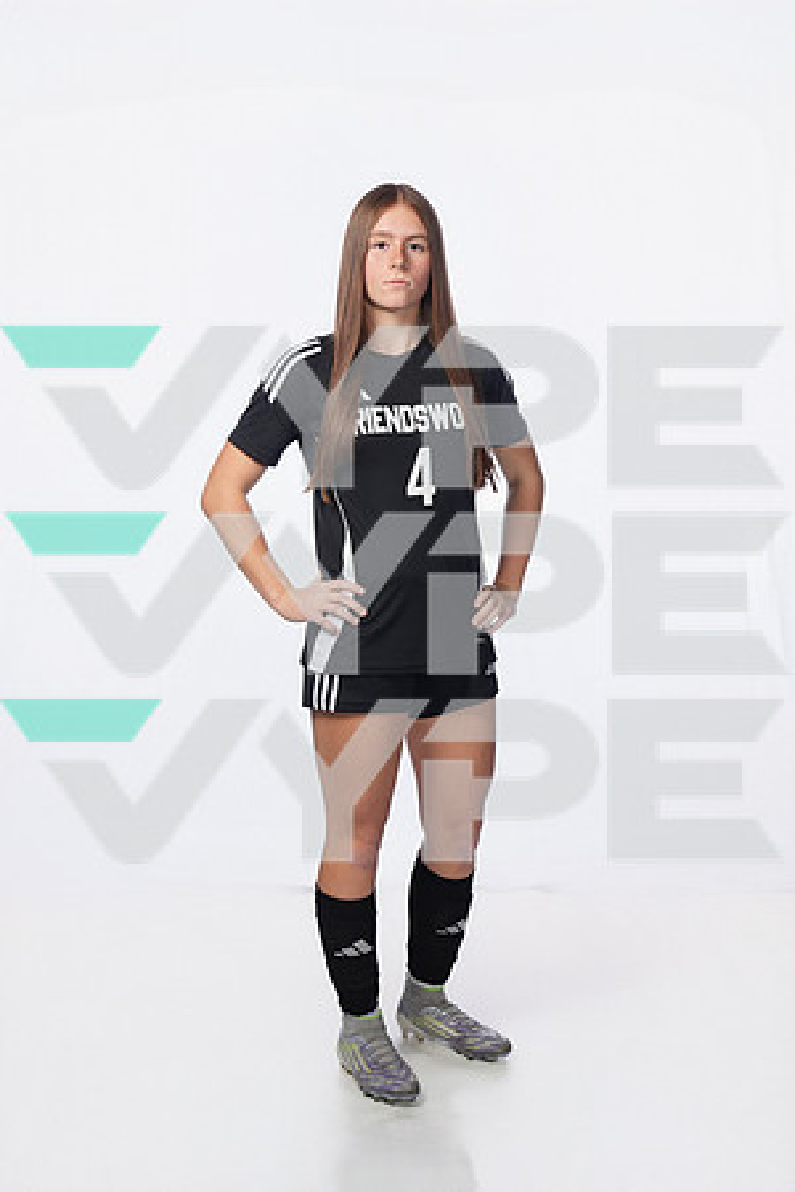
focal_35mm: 59
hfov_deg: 23.0
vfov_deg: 33.9
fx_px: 1954
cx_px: 398
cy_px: 596
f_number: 8
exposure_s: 1/250
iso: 800
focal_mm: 59
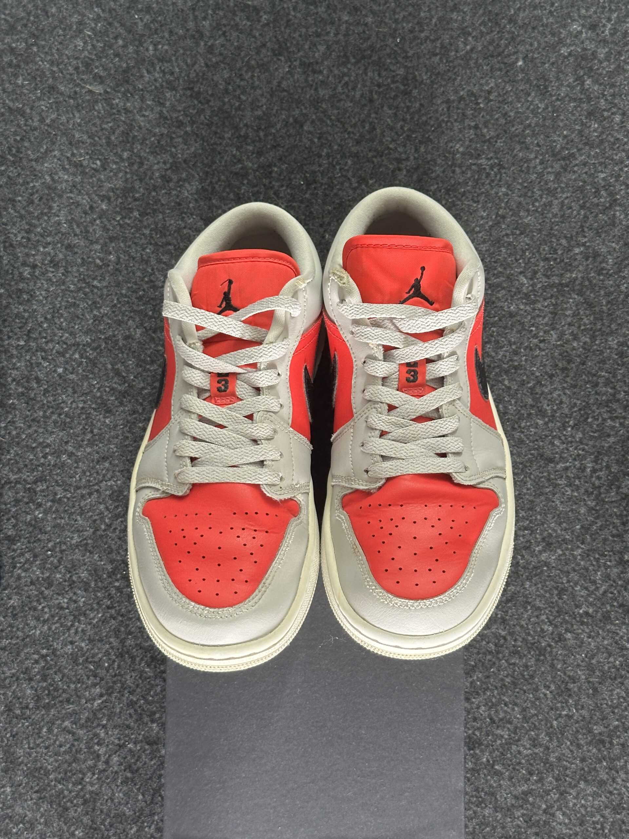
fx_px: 1163
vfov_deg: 39.7
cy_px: 420
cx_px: 314
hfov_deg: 30.3
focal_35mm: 48
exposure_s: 1/50
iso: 250
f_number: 1.78
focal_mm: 6.86
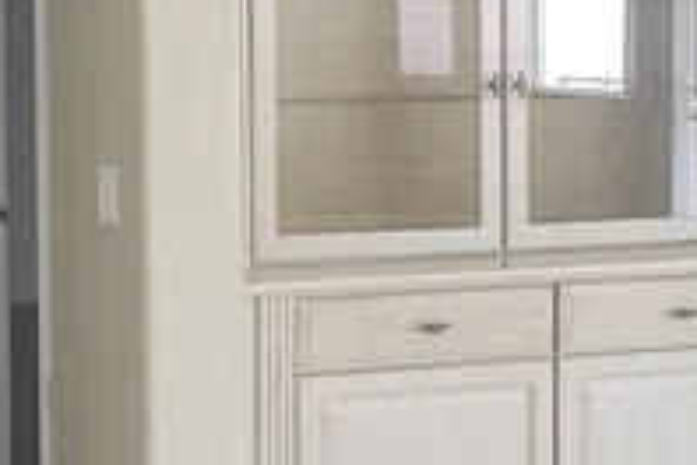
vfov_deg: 11.0
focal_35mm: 124
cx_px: 433
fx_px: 2401
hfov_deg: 16.5
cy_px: 155
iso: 640
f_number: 1.8
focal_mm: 5.54
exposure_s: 1/60
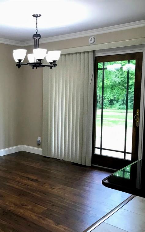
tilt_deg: -2.9
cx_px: 10
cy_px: 117
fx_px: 253
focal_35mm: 40
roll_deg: -0.6
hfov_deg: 30.4
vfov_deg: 49.3
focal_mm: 3.99
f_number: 1.8
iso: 25
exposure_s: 1/30
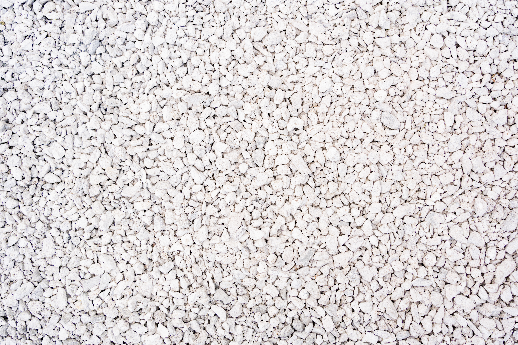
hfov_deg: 54.4
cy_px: 172
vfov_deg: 37.9
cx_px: 259
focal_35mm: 35
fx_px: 504
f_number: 4.5
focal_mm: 35
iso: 400
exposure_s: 1/200
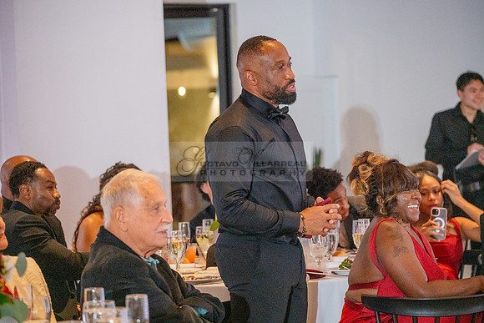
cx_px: 242
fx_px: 1546
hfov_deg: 17.8
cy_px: 162
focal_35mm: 115
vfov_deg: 11.9
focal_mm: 115
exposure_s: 1/200
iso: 3200
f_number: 4
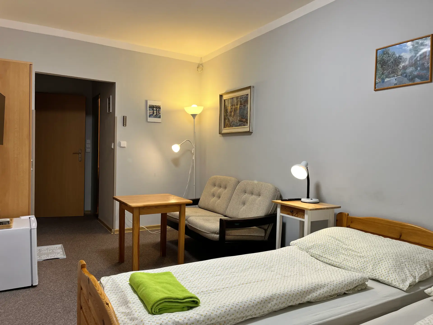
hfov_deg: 67.3
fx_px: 325
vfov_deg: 53.1
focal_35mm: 26
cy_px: 162
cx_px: 216
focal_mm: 5.1
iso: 125
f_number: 1.6
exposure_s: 1/100
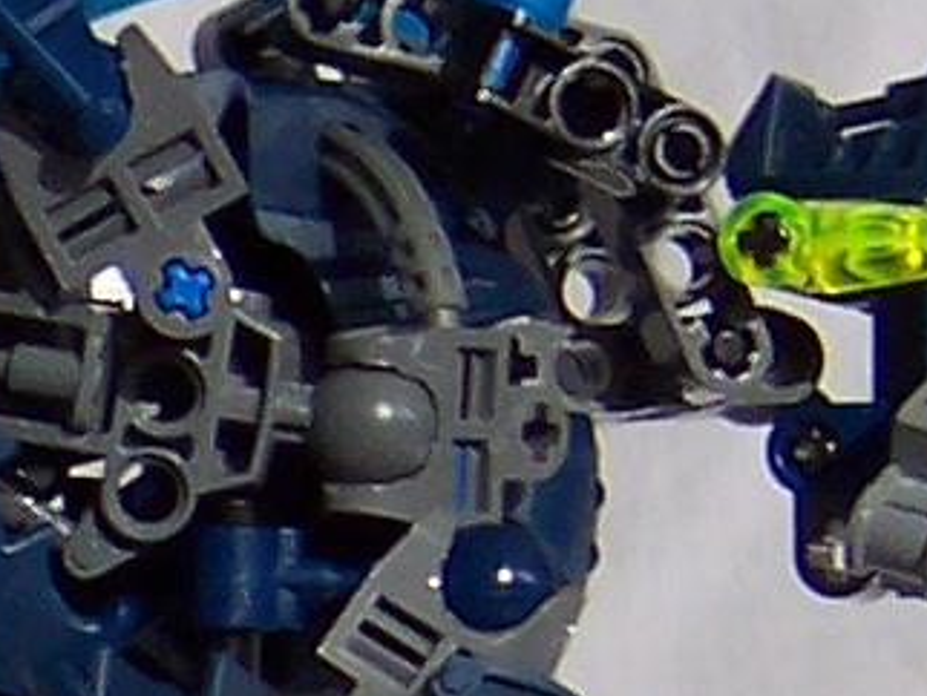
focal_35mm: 227
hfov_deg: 8.4
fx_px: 6083
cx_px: -700
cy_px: 897
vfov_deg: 6.5
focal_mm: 5.6
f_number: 2.8
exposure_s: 1/90
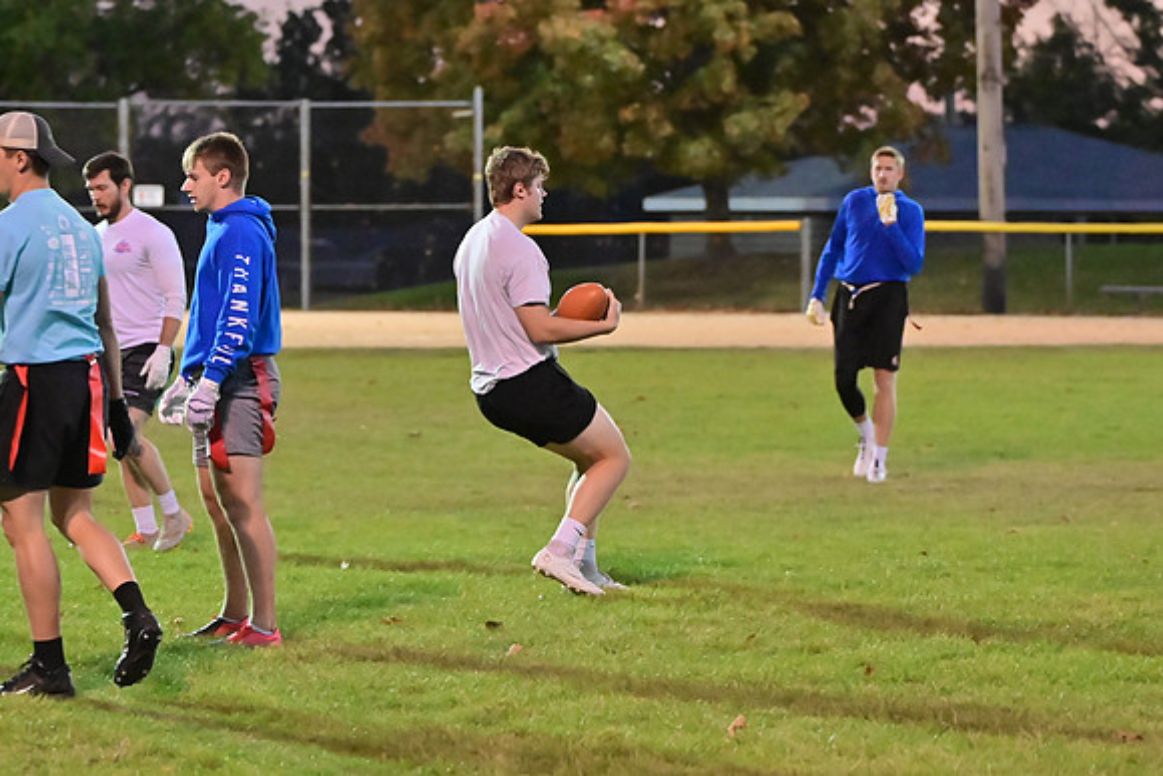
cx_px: 582
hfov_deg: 12.4
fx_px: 5331
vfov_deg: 8.3
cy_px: 388
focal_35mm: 165
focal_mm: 110
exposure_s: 1/400
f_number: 4
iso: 6400
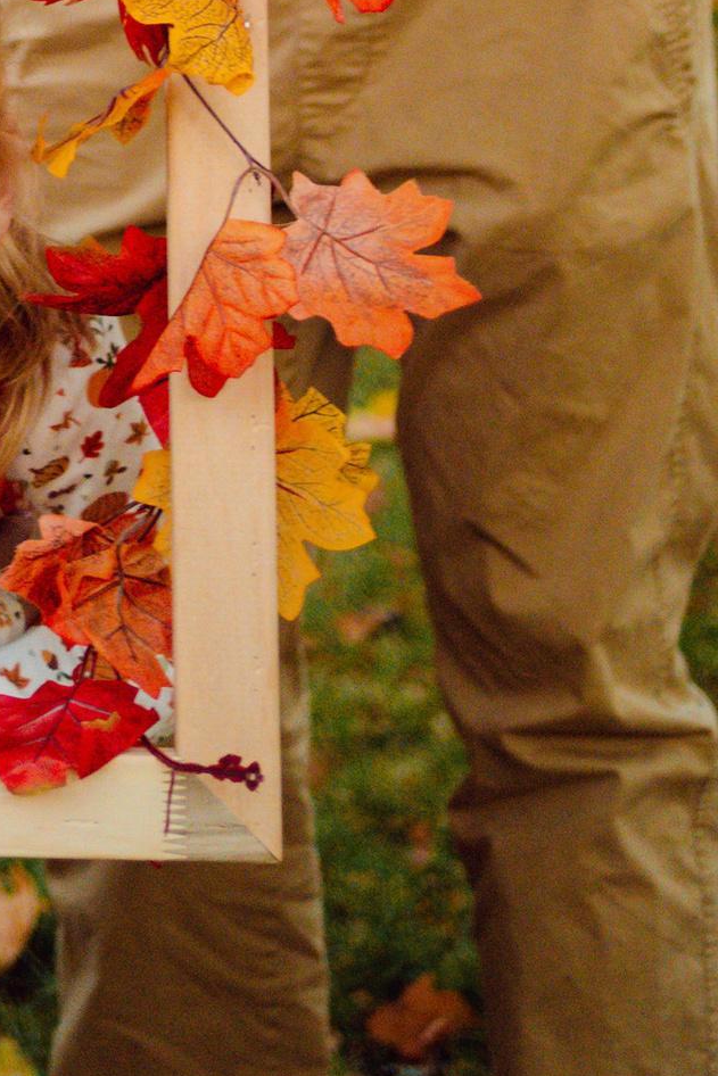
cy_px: -860
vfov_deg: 13.1
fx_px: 4246
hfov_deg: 9.2
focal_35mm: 142
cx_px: -575
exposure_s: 1/320
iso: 640
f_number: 1.8
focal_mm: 35
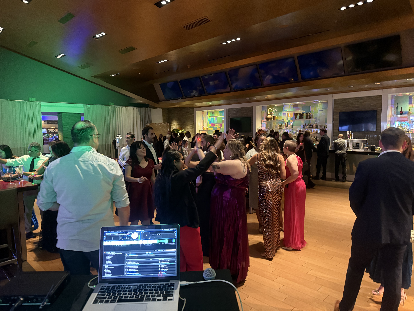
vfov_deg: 56.8
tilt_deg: -4.1
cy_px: 156
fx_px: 287
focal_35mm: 24
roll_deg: +0.8
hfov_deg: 71.6
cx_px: 207
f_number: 1.78
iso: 1000
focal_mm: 6.76
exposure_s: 1/30
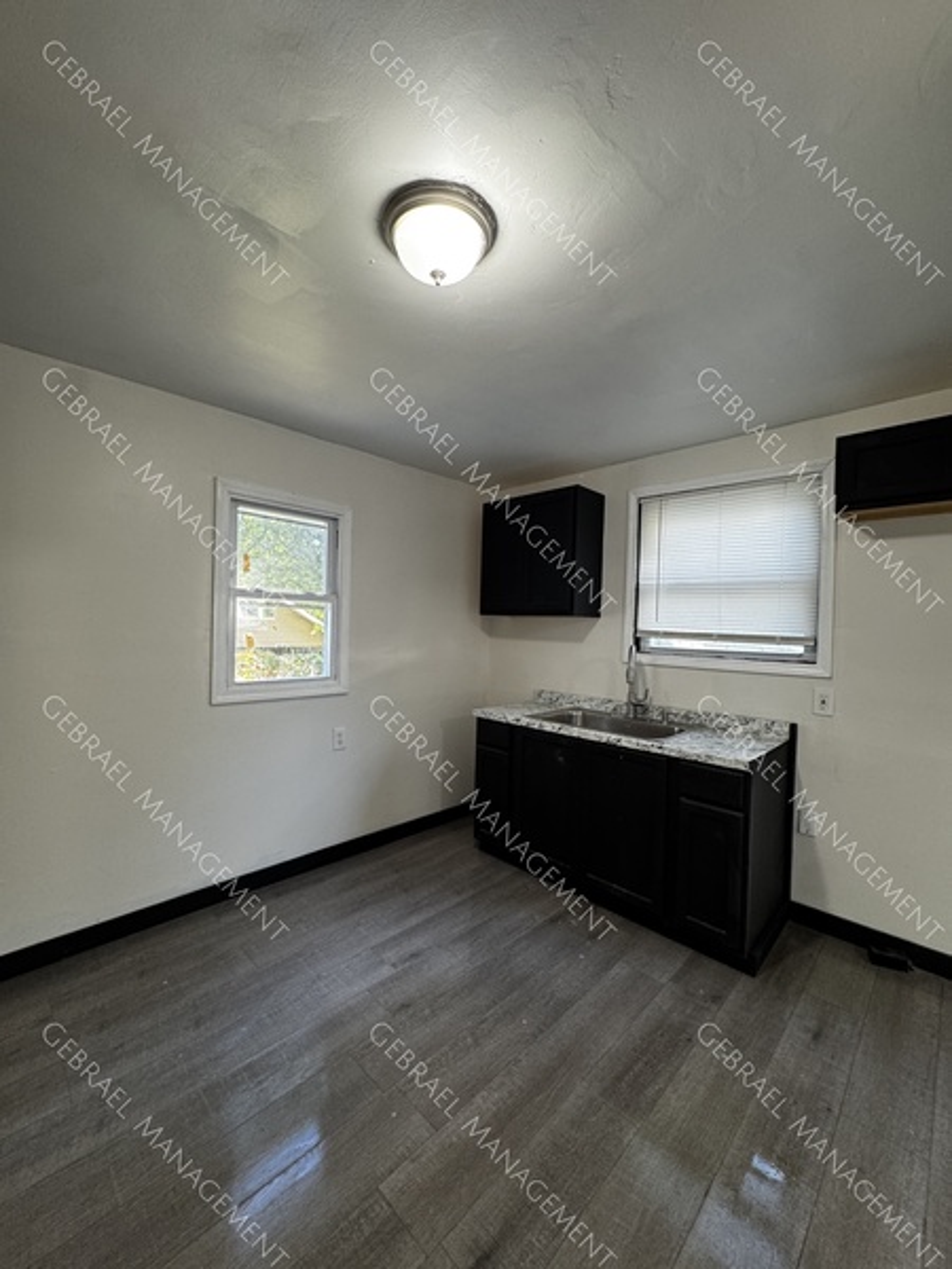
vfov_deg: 102.1
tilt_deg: -2.2
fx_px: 513
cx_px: 476
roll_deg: -0.4
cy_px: 634
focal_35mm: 14
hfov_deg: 85.7
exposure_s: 1/60
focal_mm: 2.22
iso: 200
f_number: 2.2
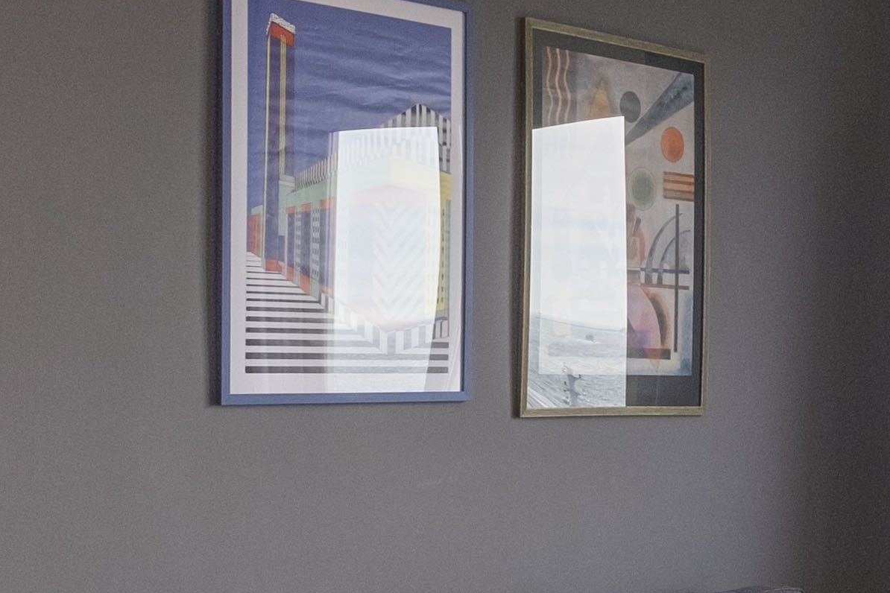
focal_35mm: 77
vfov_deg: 17.7
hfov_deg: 25.3
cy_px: 375
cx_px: 840
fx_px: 1903
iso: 400
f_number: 7.1
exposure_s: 1/125
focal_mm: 10
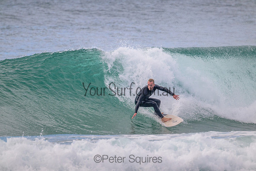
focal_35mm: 800
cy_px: 86
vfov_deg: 1.7
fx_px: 5690
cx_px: 128
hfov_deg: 2.6
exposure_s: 1/2000
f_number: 13
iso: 1800
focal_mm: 800
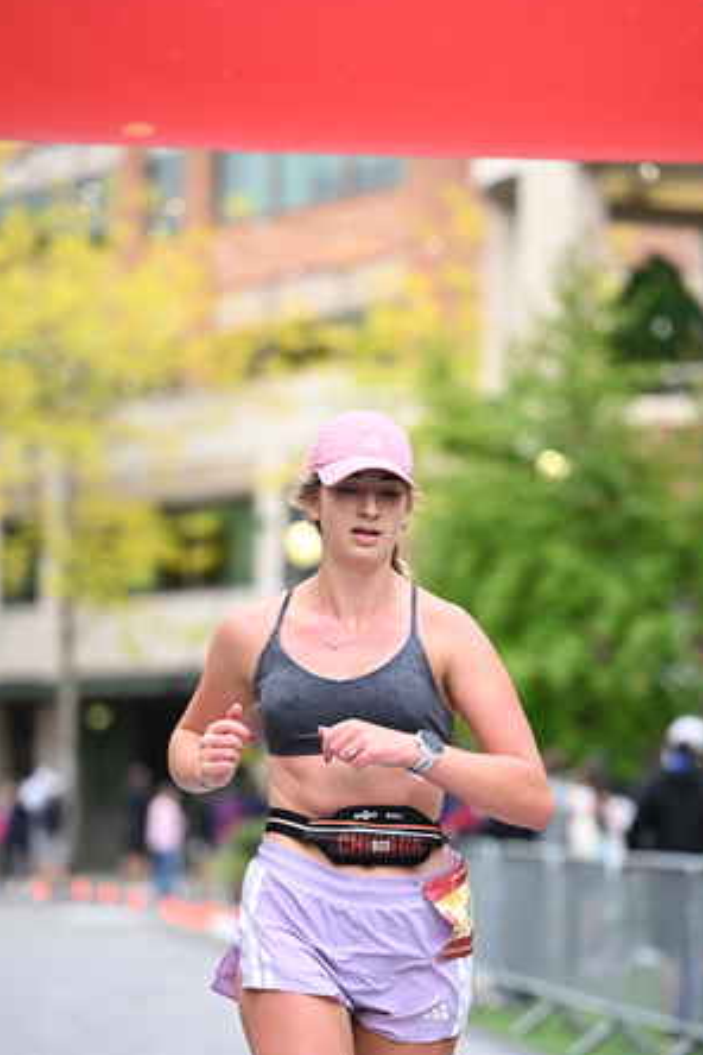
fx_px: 4540
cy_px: 642
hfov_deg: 8.9
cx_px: 412
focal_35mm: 155
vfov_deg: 13.2
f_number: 2.8
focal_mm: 125
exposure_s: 1/2000
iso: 1000
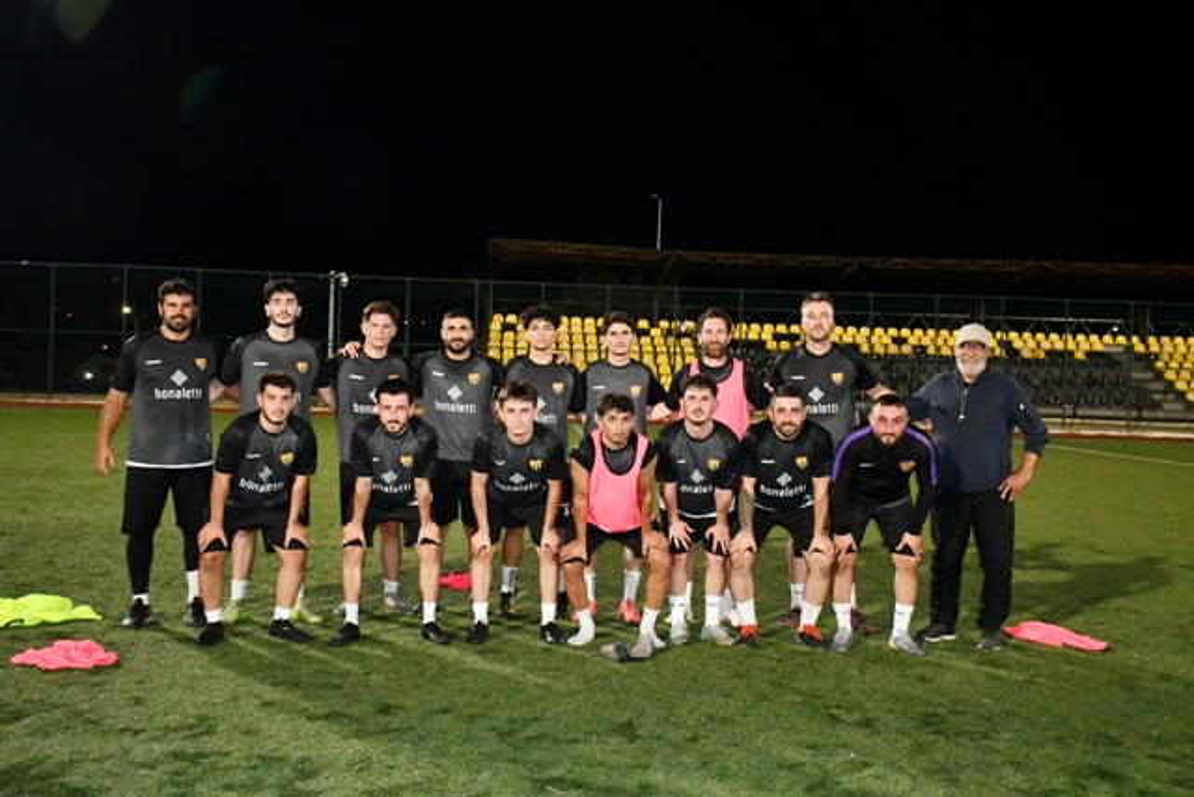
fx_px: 1327
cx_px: 597
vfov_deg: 33.4
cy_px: 398
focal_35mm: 40
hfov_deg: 48.4
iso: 6400
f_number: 4
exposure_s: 1/60
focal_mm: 27
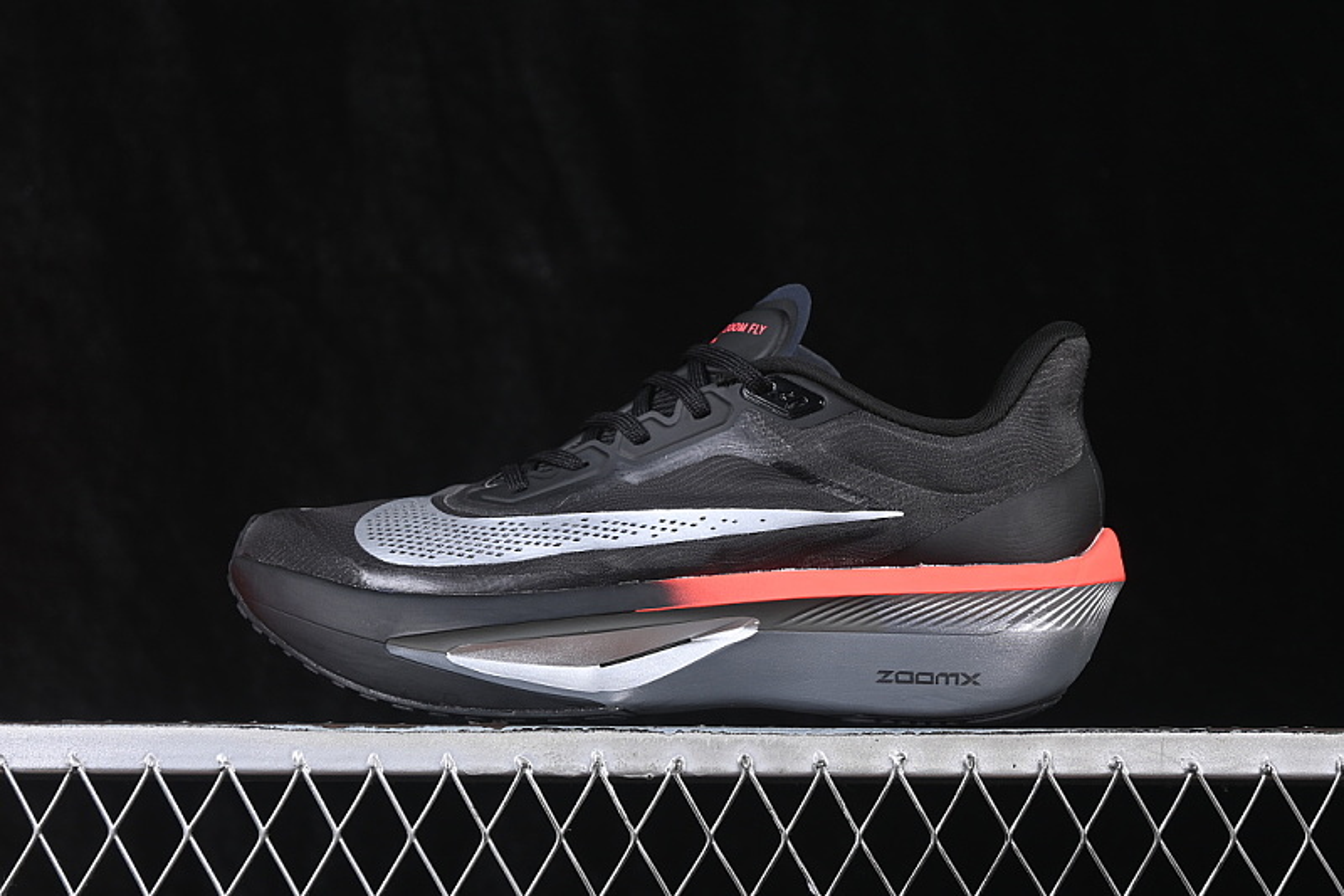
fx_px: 2799
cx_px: 672
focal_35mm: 75
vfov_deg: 18.2
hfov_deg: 27.0
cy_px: 448
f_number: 6.3
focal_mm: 50
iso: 160
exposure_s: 1/60
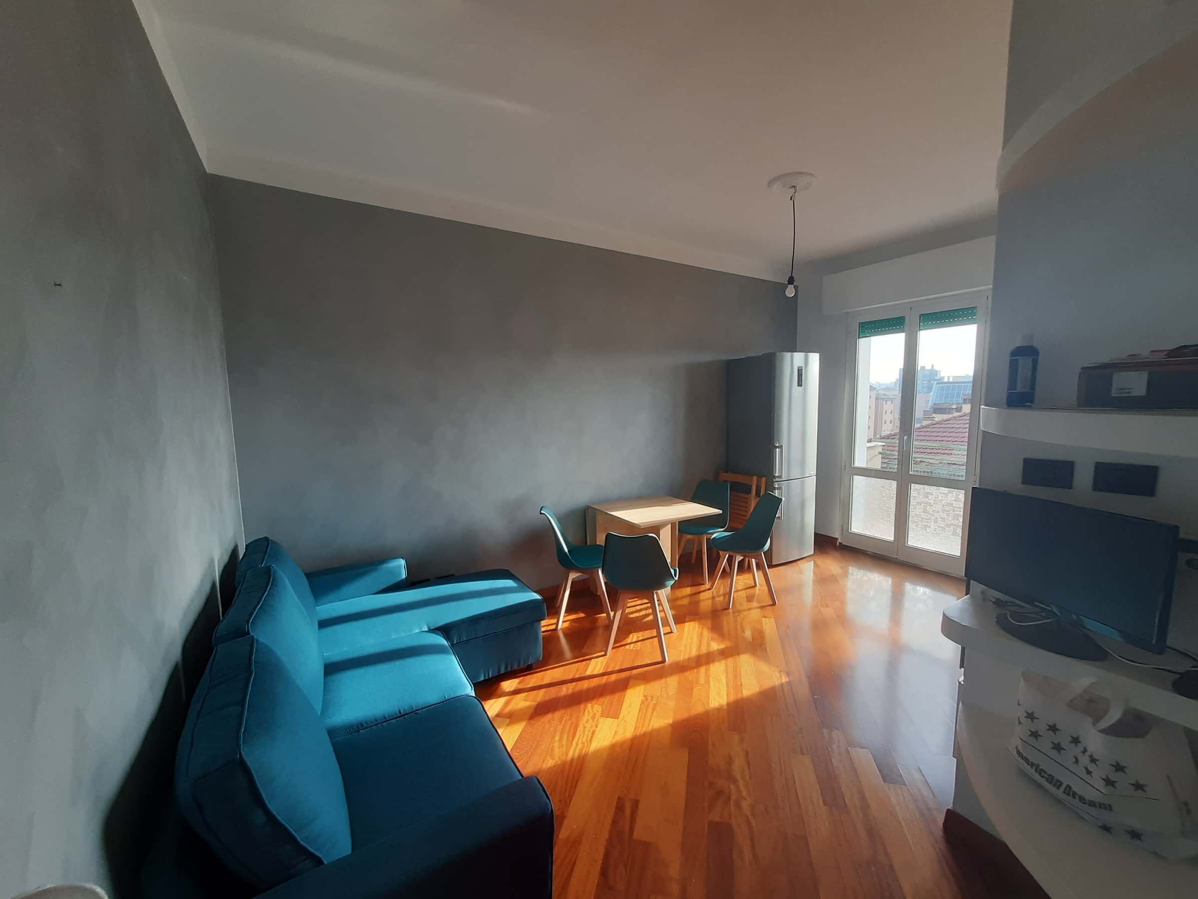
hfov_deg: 106.2
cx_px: 599
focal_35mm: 13
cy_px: 450
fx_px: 450
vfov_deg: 89.9
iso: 50
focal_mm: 1.42
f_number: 2.2
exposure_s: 1/100
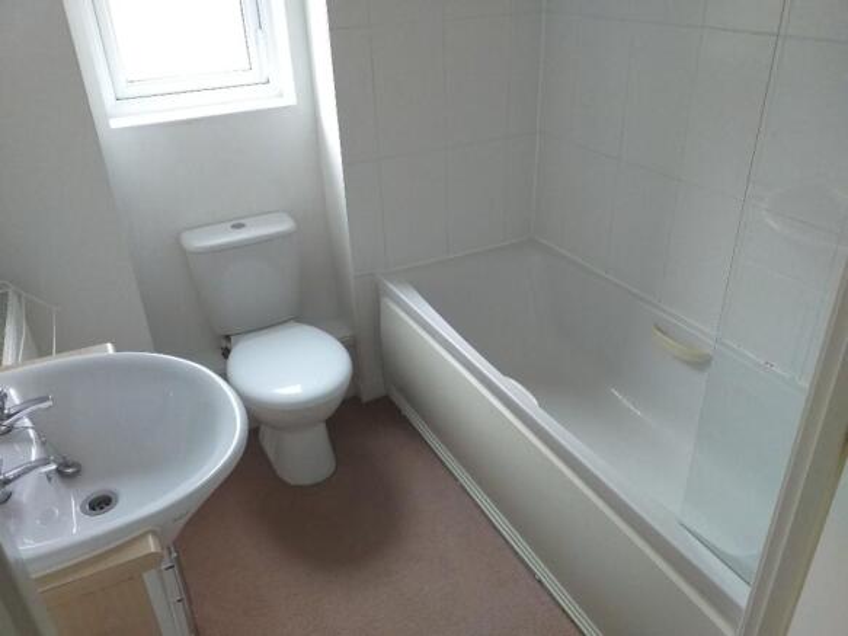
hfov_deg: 65.3
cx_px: 424
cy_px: 318
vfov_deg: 51.3
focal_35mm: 27
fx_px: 661
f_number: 1.9
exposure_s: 1/50
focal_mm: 3.6
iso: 172
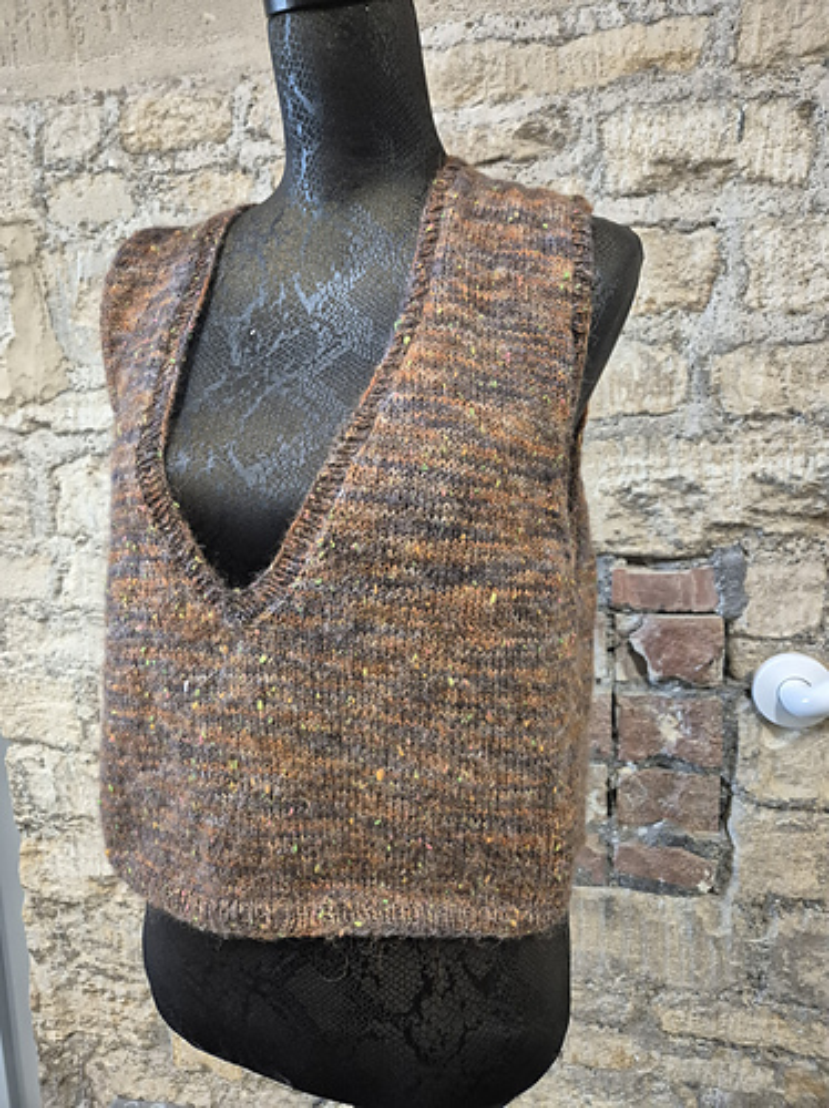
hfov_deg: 58.8
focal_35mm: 23
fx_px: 736
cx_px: 414
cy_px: 554
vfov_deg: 74.0
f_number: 1.8
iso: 1000
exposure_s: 1/100
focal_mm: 5.4
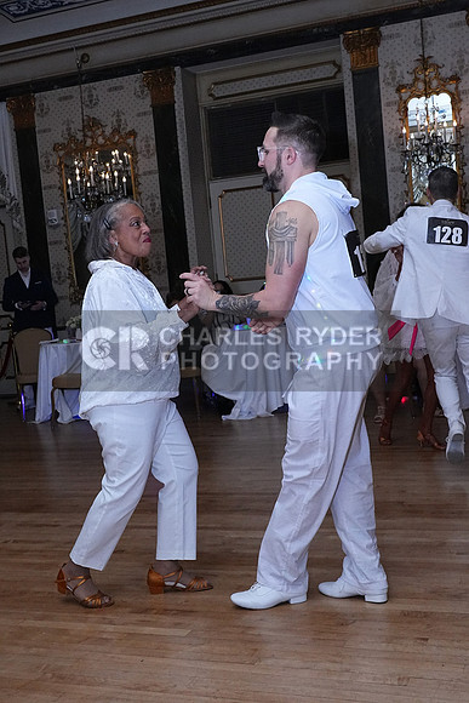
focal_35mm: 43
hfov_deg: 31.2
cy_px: 352
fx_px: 840
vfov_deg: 45.4
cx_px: 234
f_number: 7.1
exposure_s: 1/200
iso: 5000
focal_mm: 29
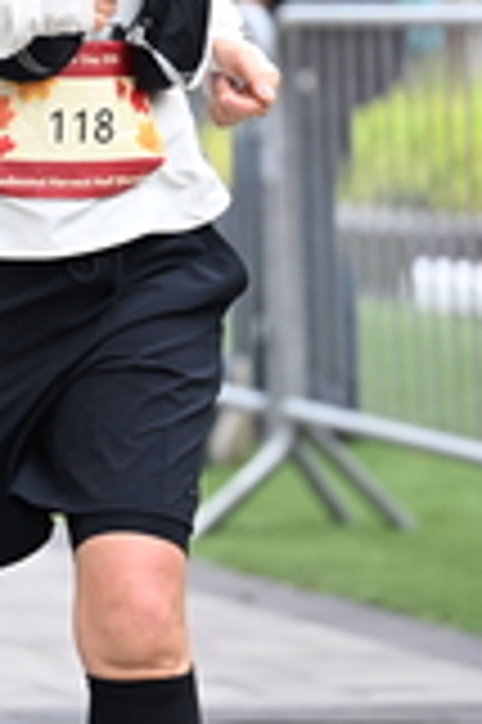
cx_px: 182
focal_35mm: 335
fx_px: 6742
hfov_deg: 4.1
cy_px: -76
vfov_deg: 6.1
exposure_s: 1/1600
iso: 640
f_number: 2.8
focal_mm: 98
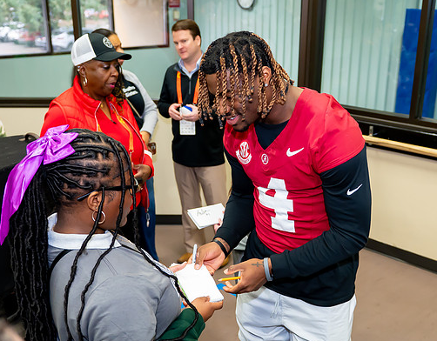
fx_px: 538
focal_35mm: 42
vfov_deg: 35.1
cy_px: 188
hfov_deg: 44.1
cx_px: 243
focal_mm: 24
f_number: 2.8
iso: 1600
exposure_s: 1/200
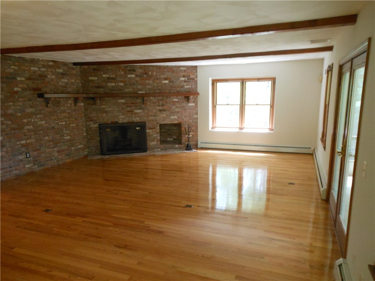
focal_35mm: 25
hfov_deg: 69.4
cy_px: 140
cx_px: 188
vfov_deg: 54.9
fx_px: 271
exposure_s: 1/13
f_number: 3.2
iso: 400
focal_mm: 4.5
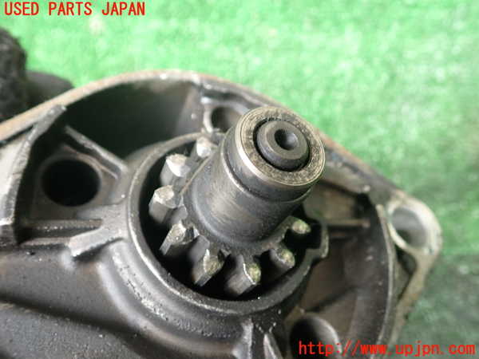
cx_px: 240
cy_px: 180
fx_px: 415
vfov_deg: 46.8
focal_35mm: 30
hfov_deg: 60.0
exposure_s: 1/40
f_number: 2.3
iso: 200
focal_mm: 5.4
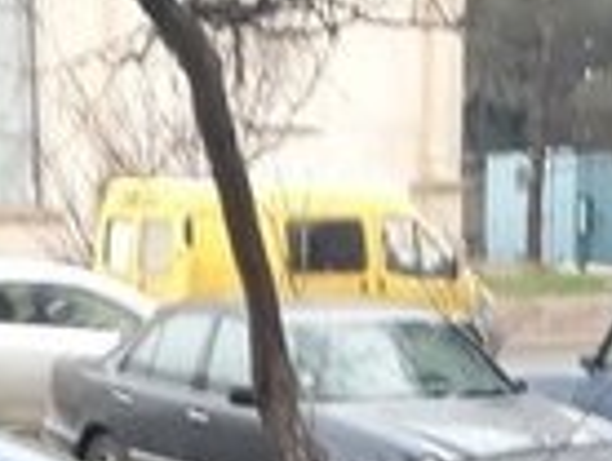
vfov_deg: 10.1
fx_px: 2285
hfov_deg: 15.2
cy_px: 1088
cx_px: 395
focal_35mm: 129
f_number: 1.9
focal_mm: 3.6
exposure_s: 1/33
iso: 80
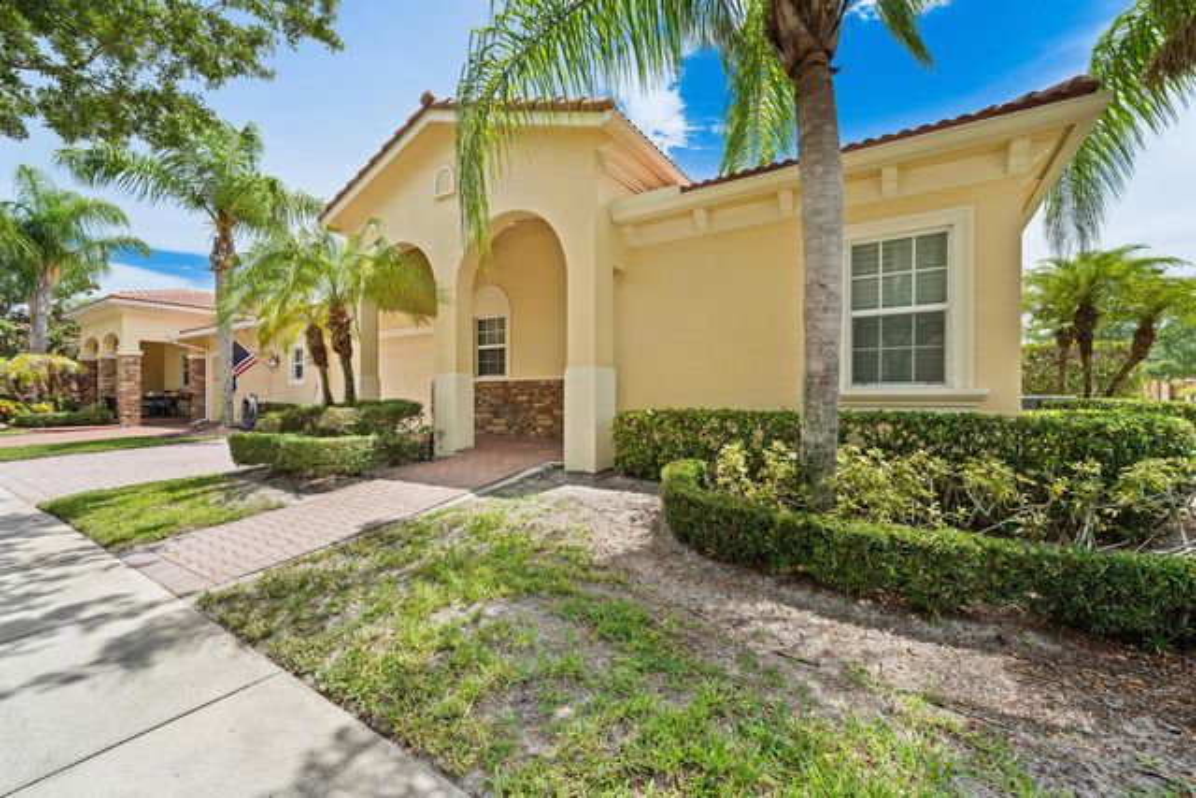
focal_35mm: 14
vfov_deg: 81.2
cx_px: 598
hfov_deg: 104.2
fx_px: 465
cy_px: 399
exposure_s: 1/320
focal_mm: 14
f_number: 9
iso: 250
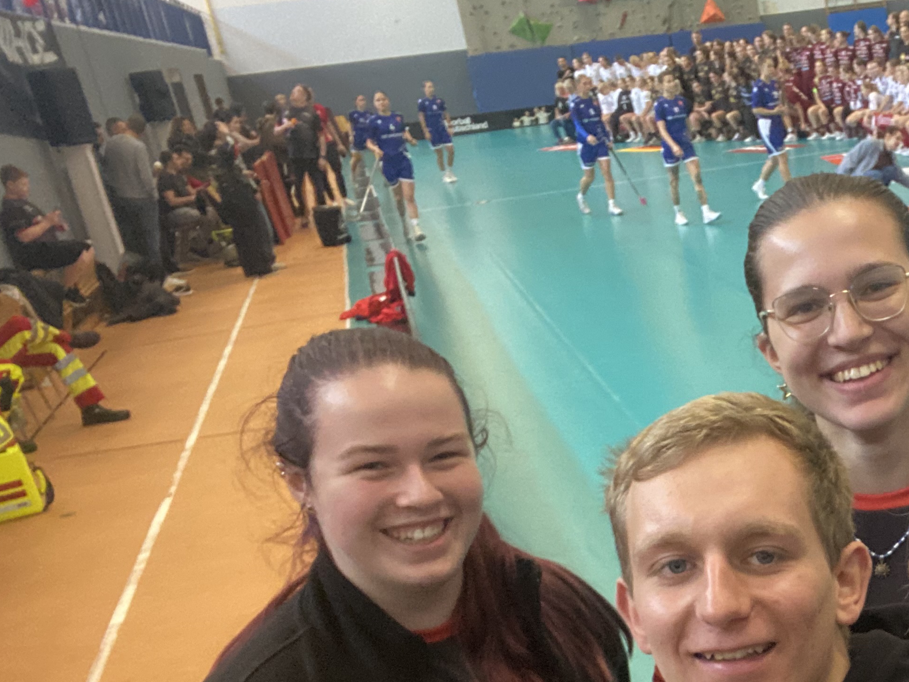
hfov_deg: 36.4
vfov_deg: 28.9
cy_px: 626
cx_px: 869
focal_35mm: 48
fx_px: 1260
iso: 250
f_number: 2.2
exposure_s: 1/50
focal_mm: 2.71
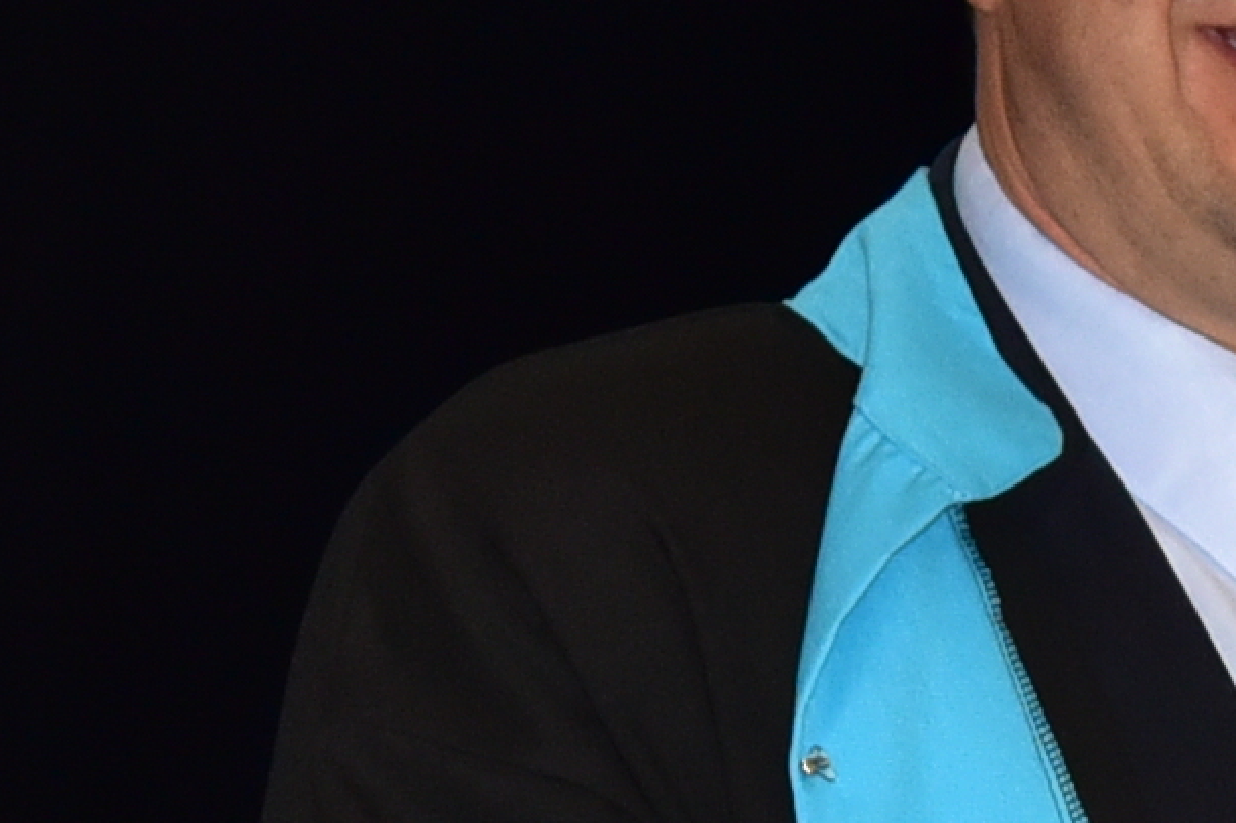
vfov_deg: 2.2
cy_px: 1018
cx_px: 2474
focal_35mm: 629
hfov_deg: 3.3
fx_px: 21583
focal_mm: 85
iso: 2000
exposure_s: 1/200
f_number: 6.3
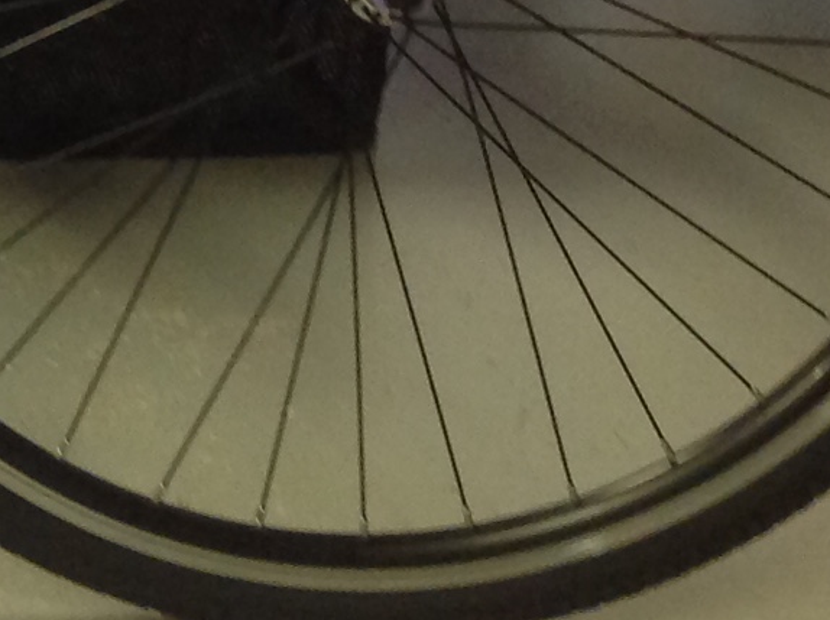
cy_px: -591
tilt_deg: -9.7
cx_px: -891
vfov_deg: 8.9
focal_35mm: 158
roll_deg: -1.4
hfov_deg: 11.2
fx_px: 3784
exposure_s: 1/15
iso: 100
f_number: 2.4
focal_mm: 4.28
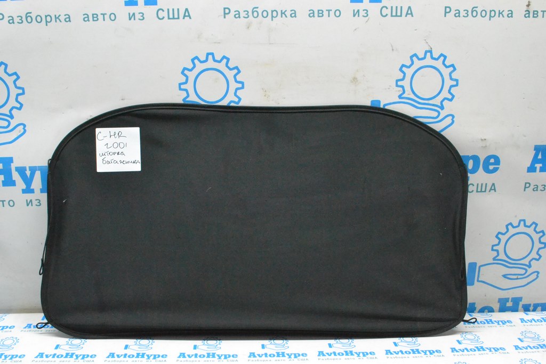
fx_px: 546
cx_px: 273
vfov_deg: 36.9
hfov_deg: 53.1
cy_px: 182
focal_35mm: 36
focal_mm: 24
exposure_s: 1/100
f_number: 11
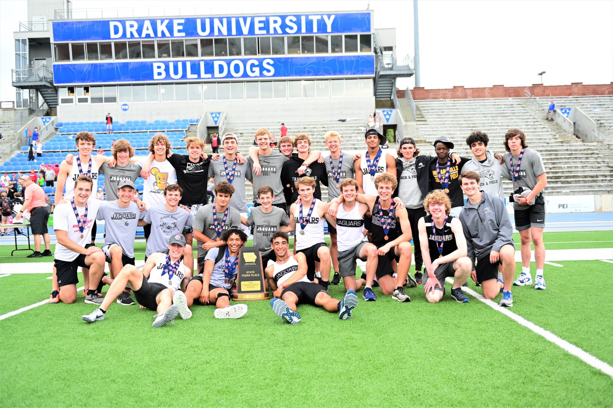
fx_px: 579
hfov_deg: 55.8
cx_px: 306
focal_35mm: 34
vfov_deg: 38.8
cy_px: 204
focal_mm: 34
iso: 640
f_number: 3.5
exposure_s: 1/640
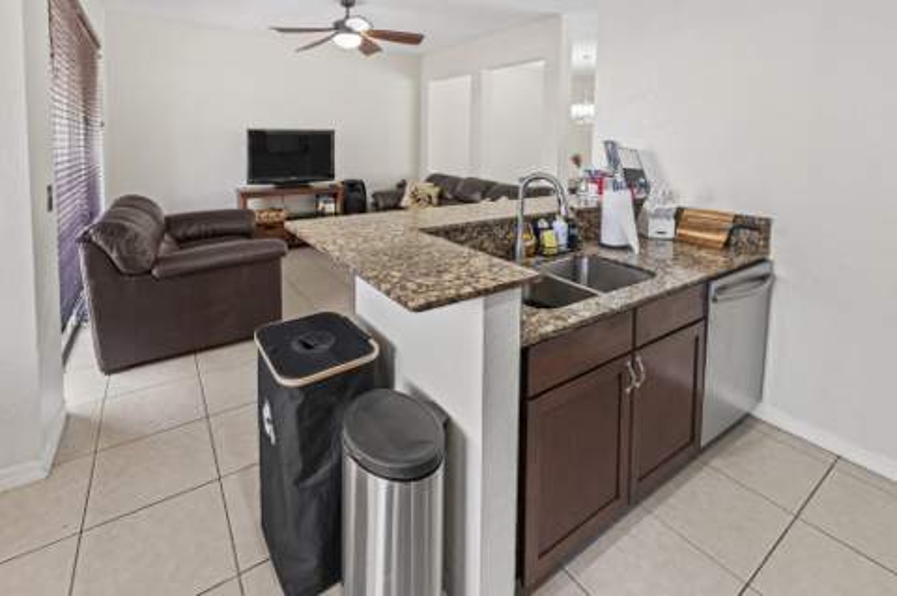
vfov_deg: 77.2
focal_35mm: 15
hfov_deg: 100.4
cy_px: 298
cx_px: 448
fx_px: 373
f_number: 2.8
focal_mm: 10
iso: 125
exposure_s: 1/5
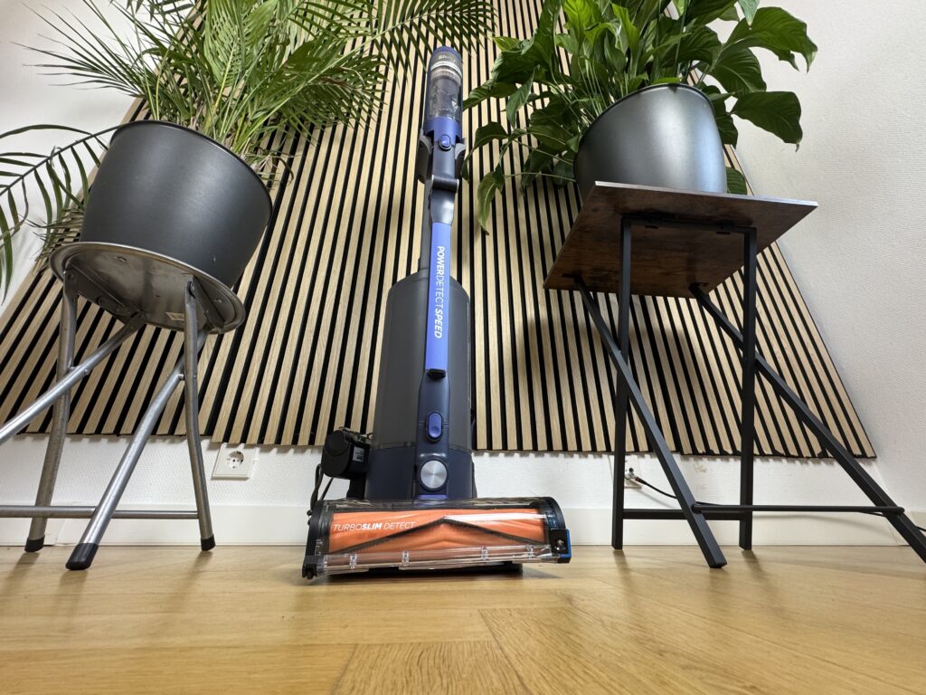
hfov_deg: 102.1
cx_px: 463
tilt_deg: +25.4
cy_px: 348
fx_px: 375
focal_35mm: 14
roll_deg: +0.3
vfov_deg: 85.7
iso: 200
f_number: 2.2
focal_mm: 2.22
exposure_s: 1/50
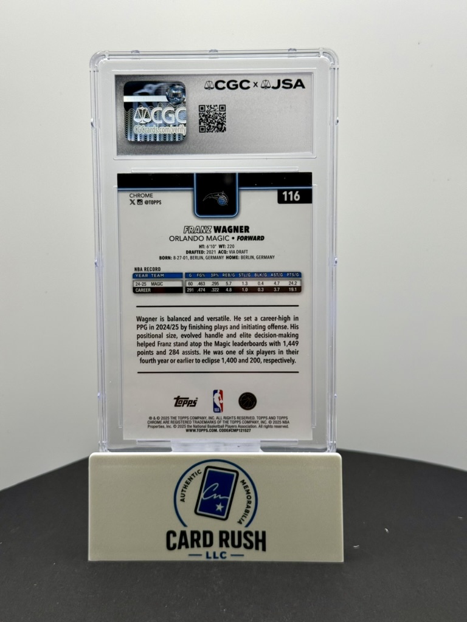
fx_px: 863
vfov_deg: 39.7
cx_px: 234
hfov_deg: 30.3
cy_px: 311
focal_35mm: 48
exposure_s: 1/340
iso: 64
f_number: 1.78
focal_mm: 6.76
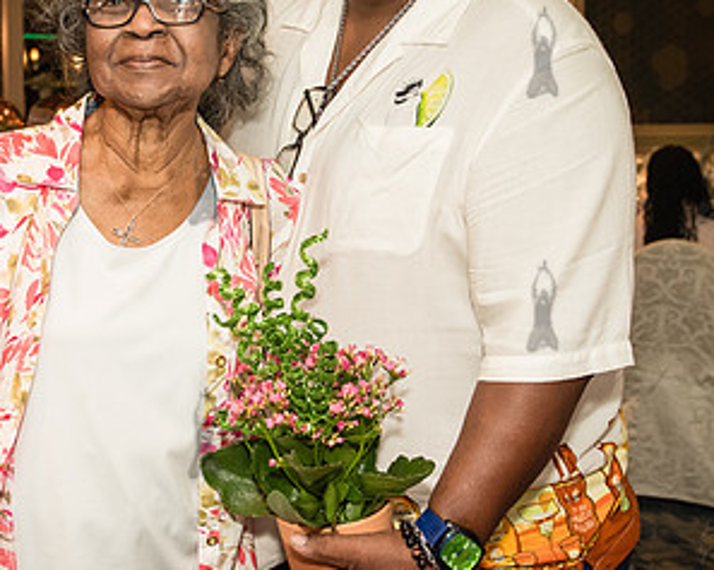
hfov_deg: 27.9
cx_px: 295
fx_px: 1436
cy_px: 210
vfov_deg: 22.4
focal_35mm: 68
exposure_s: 1/160
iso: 1600
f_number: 3.5
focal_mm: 28
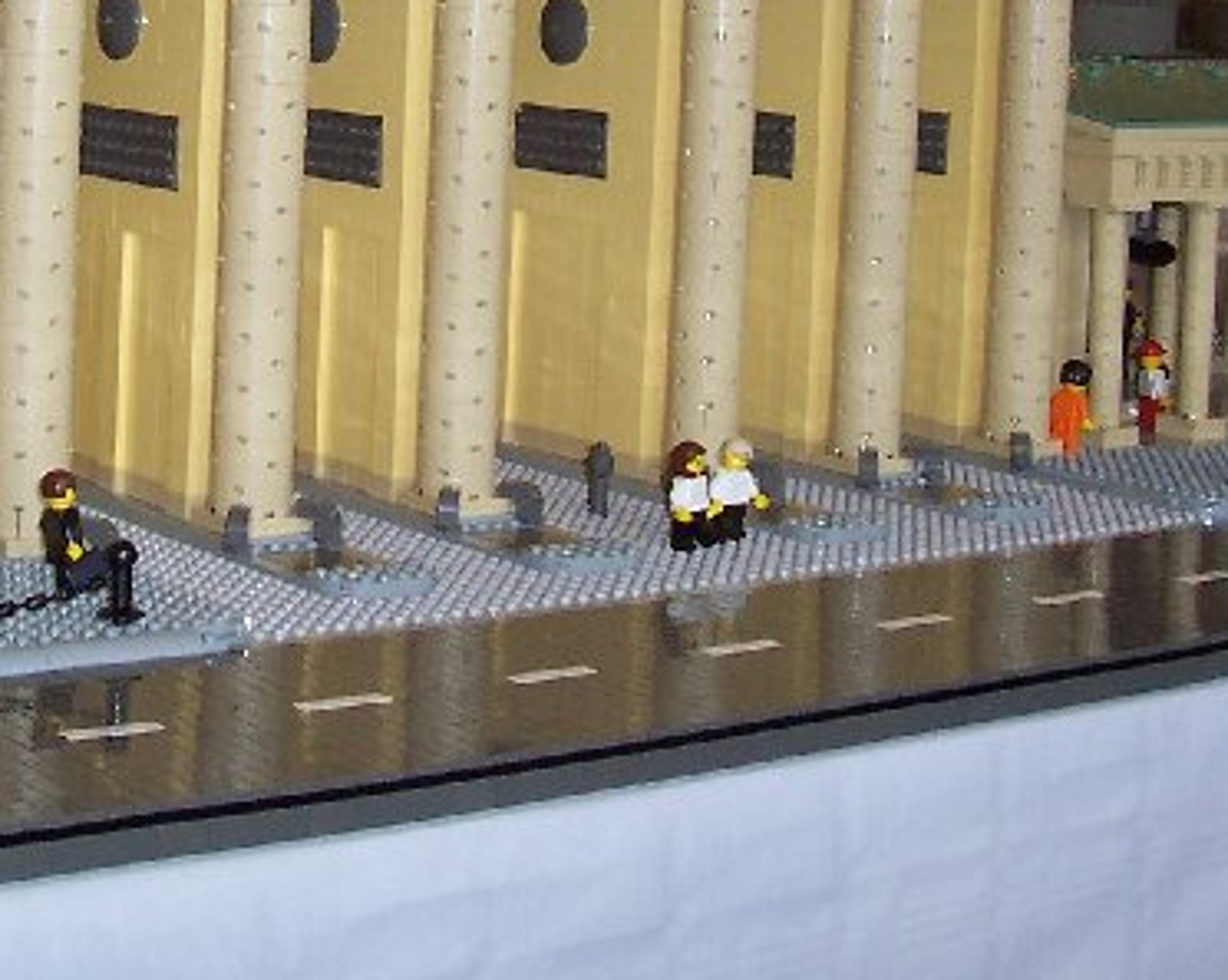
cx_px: 229
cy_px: 16
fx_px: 2869
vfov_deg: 18.9
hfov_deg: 23.8
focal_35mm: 79
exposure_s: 1/60
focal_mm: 5.6
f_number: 2.8
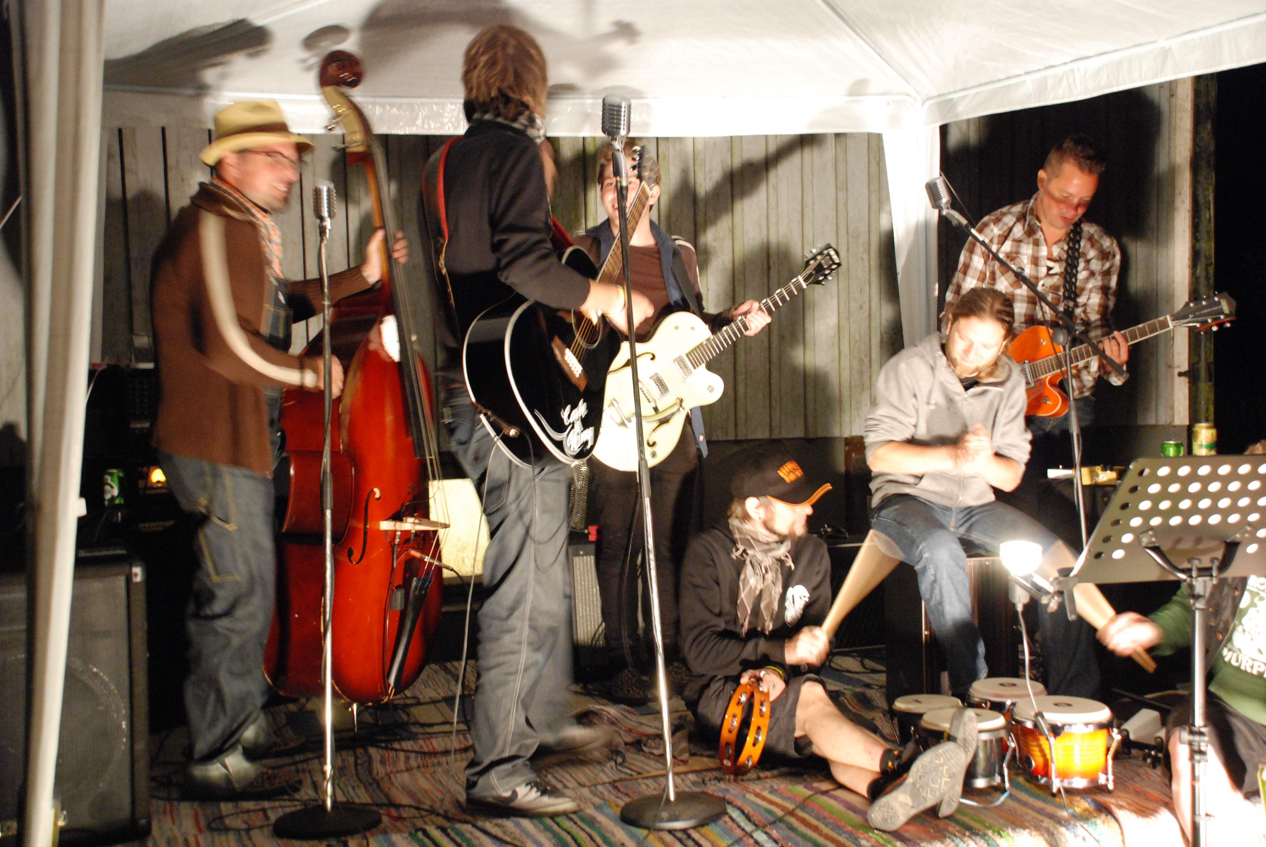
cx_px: 633
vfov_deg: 29.0
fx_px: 1637
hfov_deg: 42.3
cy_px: 424
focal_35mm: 46
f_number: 4.2
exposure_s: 1/6
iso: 1600
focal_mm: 31
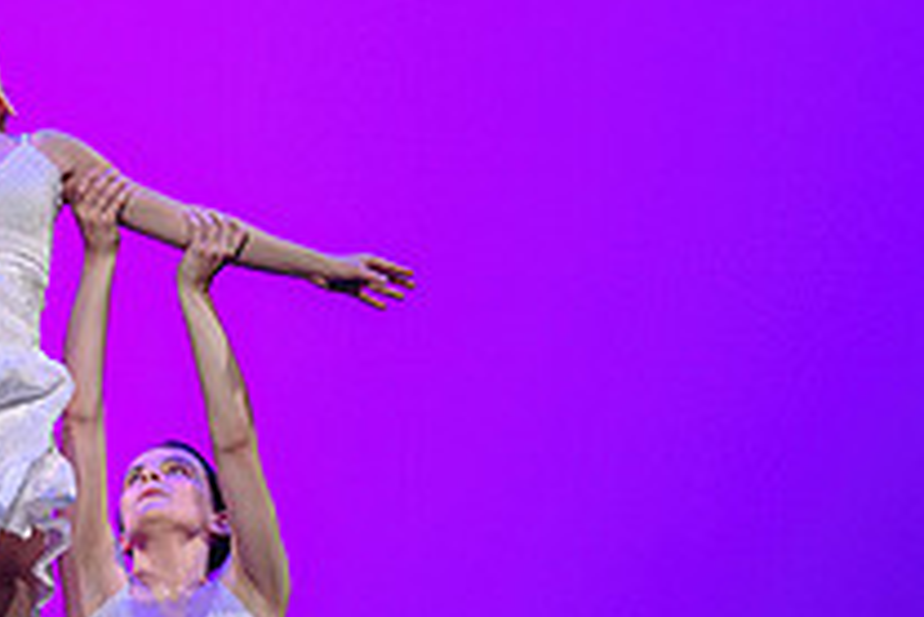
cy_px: 654
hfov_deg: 4.6
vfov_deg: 3.1
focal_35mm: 446
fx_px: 11455
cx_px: -58
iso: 1600
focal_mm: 120
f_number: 2.8
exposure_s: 1/320
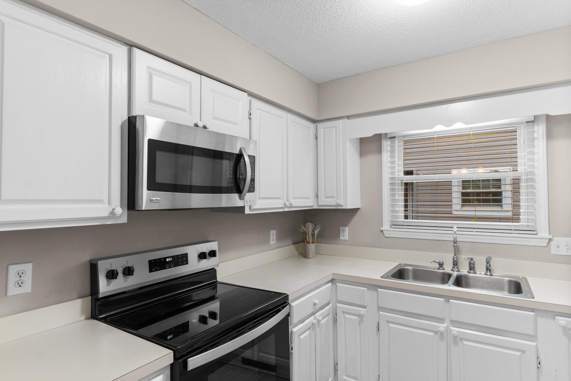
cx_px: 286
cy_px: 190
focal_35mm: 19
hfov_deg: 86.9
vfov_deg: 64.6
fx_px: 301
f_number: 4.8
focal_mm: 13
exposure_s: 1/4
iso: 100
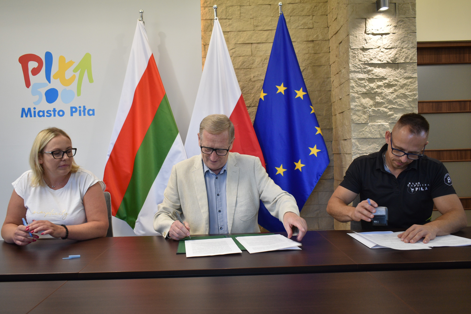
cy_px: 157
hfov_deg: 67.4
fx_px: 353
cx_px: 236
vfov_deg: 47.9
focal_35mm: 27
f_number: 4
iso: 500
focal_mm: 18
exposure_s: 1/60
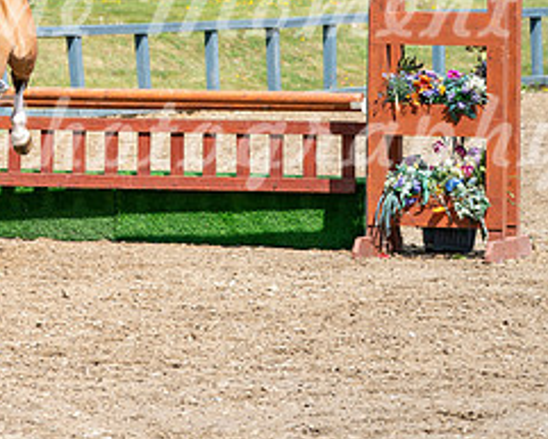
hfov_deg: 5.4
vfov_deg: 4.3
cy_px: 13
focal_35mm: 357
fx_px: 5792
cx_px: -84
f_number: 5.6
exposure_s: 1/1250
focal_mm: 158
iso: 250
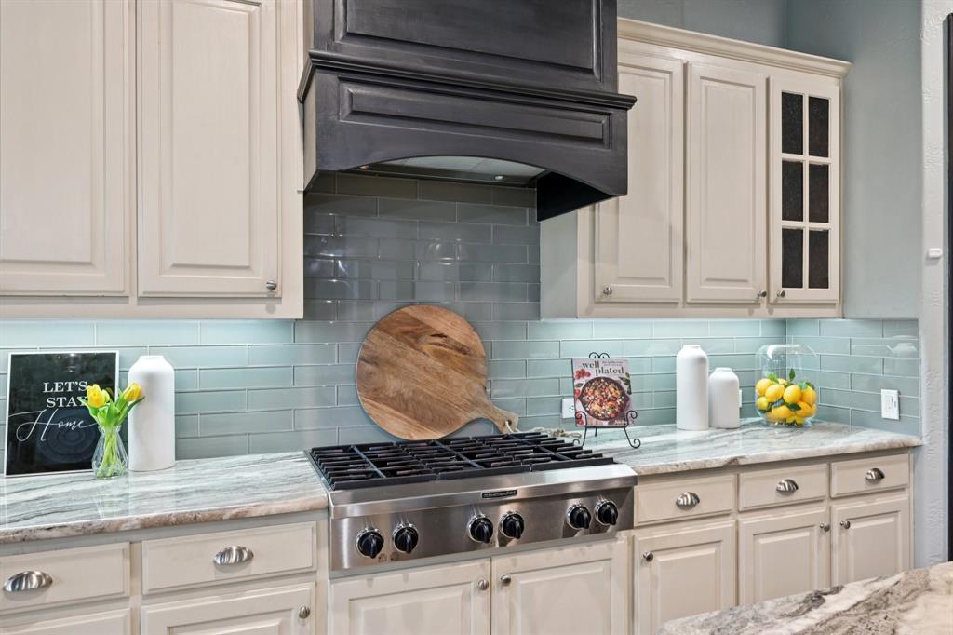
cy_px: 318
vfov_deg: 55.1
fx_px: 609
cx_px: 476
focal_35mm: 23
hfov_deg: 76.1
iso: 400
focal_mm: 23
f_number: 8
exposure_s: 1/5
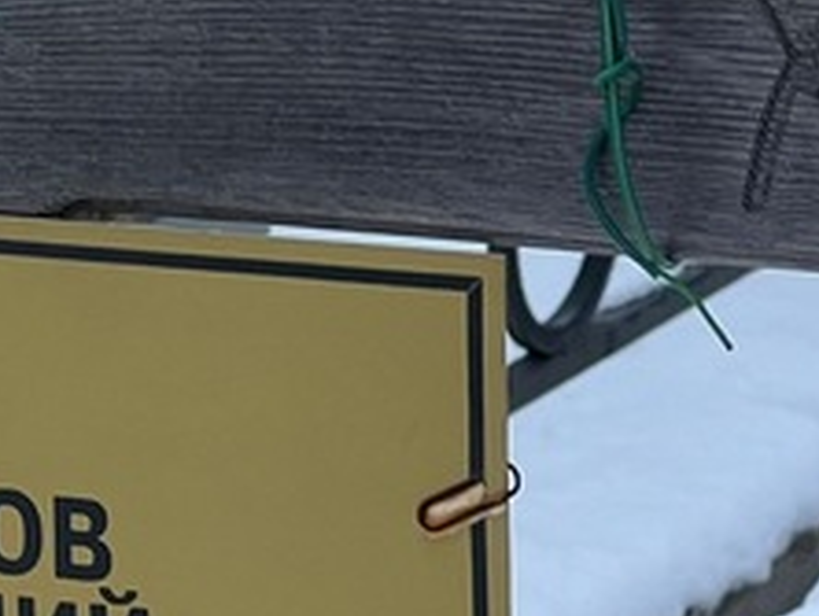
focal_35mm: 277
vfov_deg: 5.4
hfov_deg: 7.1
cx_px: 89
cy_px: 620
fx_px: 6561
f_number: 2.8
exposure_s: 1/104
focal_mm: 9
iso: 32
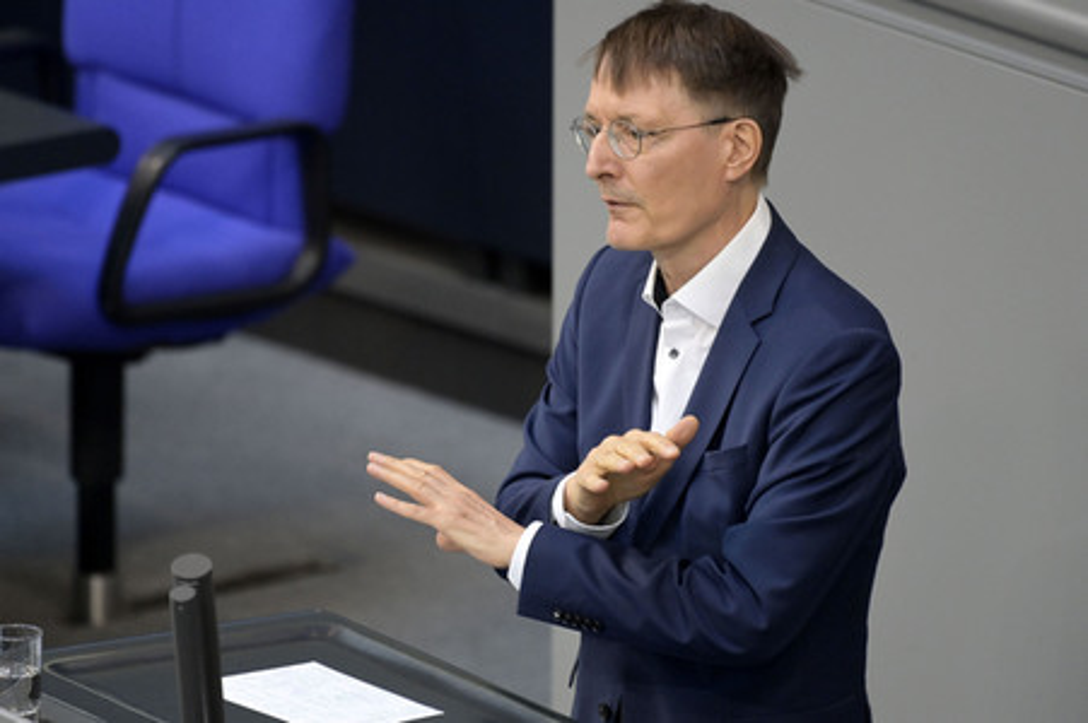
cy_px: 362
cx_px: 544
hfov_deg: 4.6
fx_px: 13590
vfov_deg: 3.1
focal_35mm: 450
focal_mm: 450
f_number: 5.6
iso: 8000
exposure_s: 1/400
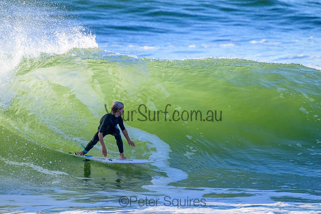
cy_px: 94
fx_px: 8178
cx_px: 162
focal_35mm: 917
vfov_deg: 1.5
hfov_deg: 2.2
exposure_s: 1/2000
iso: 2200
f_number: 11
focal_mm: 800
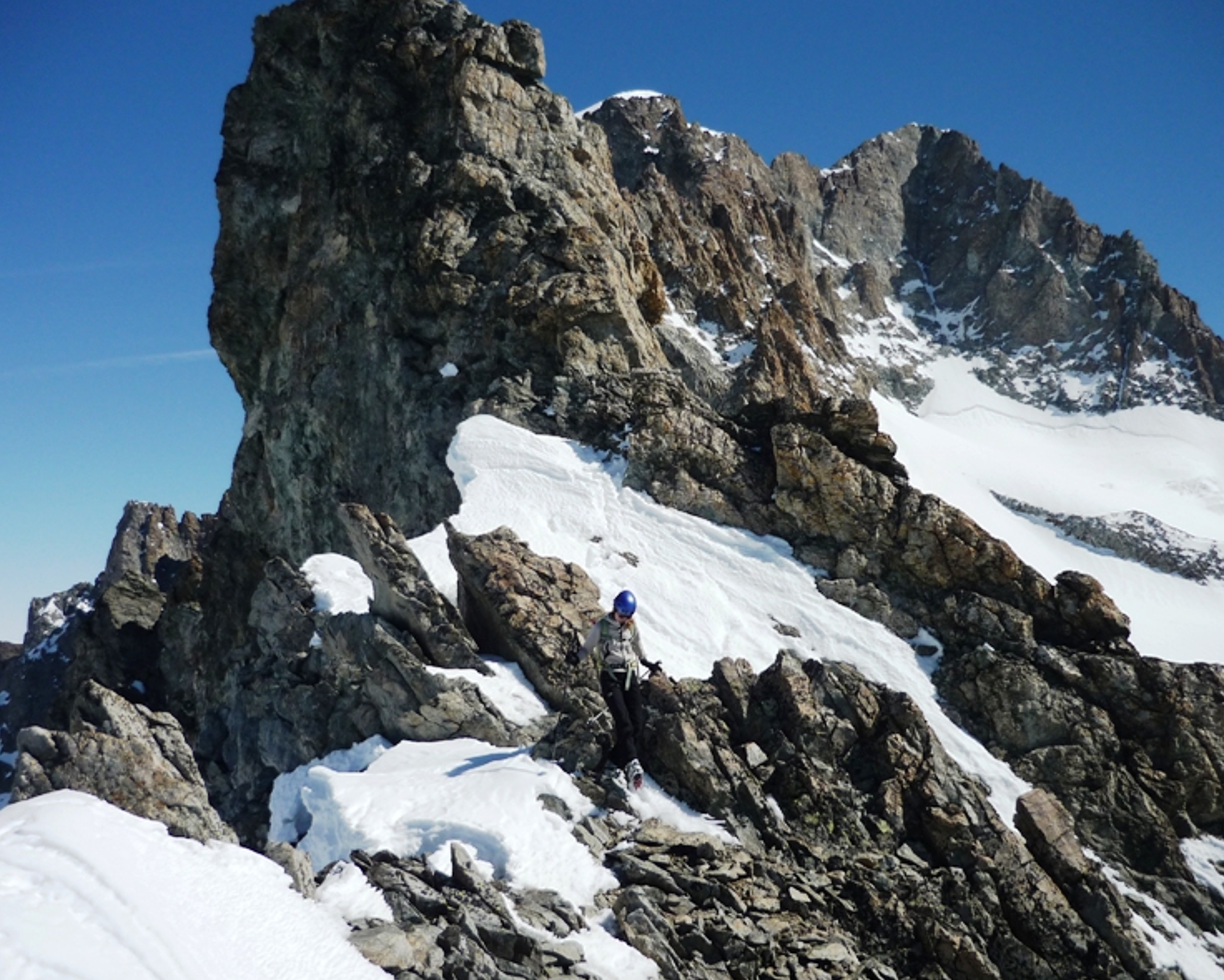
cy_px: 489
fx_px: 1268
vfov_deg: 42.2
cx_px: 624
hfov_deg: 51.5
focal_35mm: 35
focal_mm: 5.5
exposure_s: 1/500
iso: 100
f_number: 8
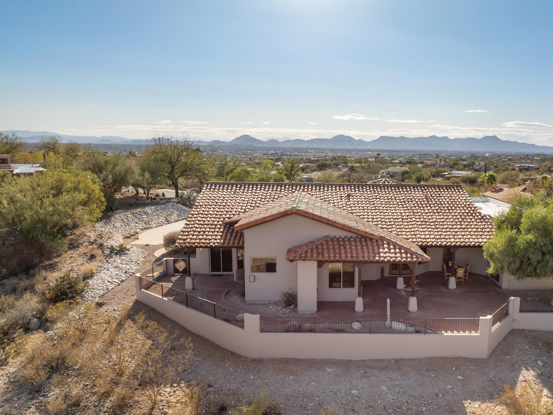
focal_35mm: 30
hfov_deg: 59.2
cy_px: 224
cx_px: 345
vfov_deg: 46.8
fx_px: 479
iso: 100
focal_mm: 12.29
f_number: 2.8
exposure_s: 1/40
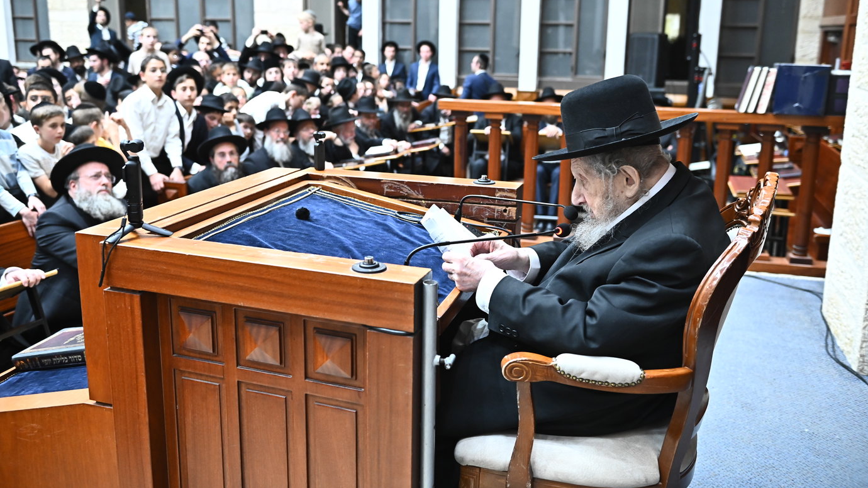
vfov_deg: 34.5
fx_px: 782
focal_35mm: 34
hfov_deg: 58.0
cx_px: 430
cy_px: 199
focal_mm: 32
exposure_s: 1/160
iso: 3200
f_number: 3.2
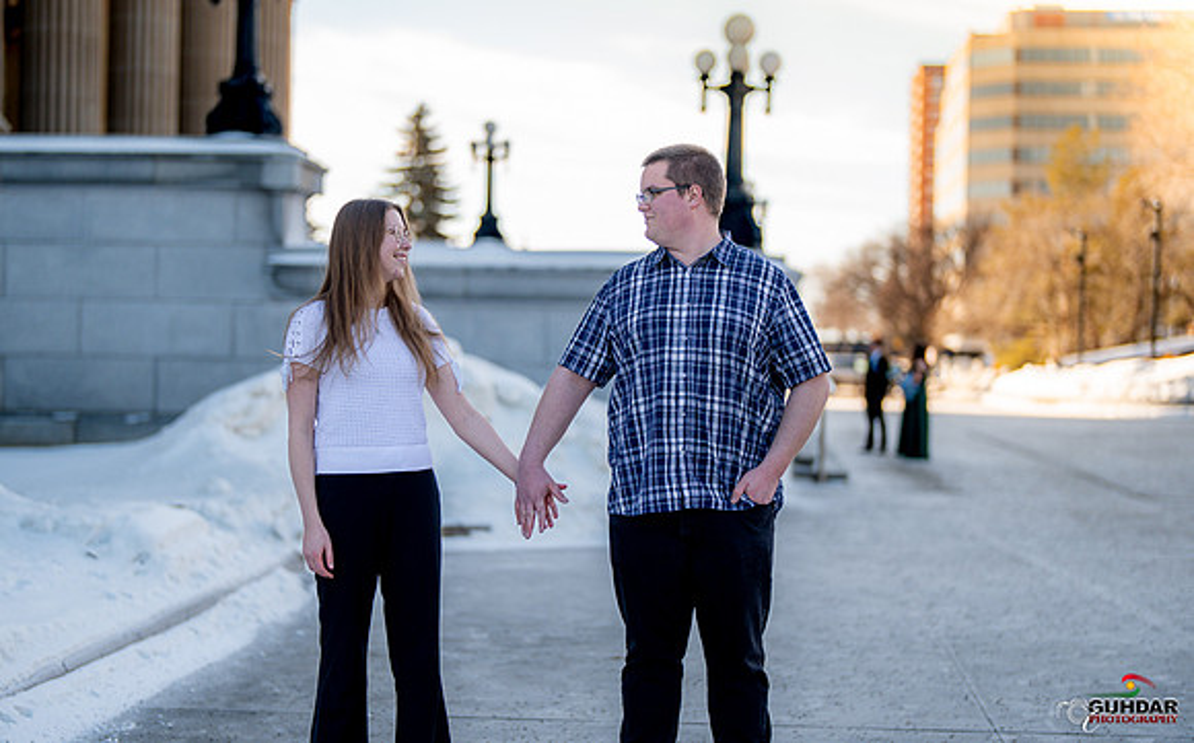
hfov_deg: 33.1
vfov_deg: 20.9
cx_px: 612
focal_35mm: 62
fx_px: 2011
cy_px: 371
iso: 125
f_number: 1.3
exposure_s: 1/3200
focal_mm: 50
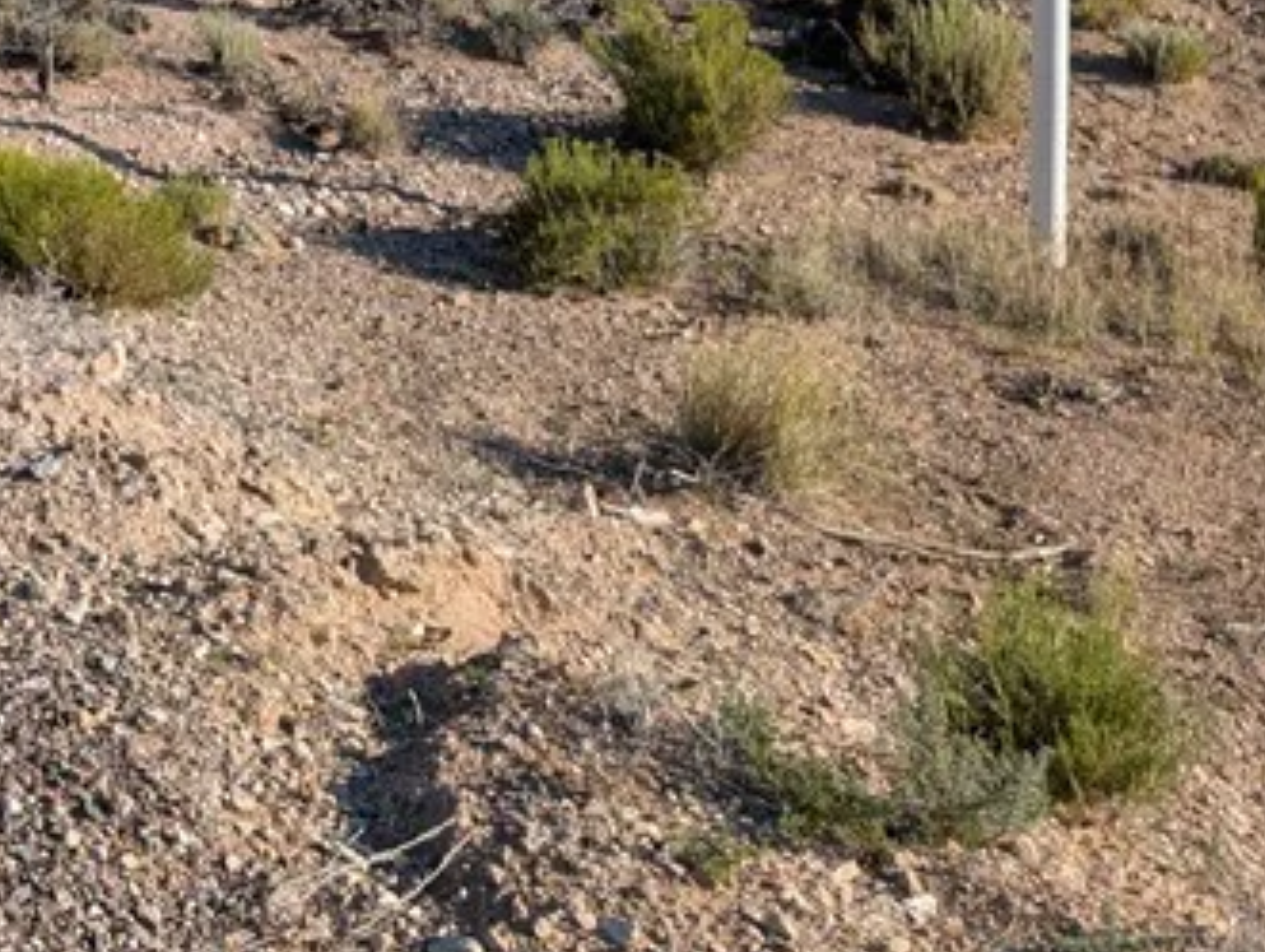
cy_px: -470
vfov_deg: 17.9
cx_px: -403
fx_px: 2707
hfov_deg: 23.2
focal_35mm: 74
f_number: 1.68
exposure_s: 1/917
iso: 23
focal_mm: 6.9
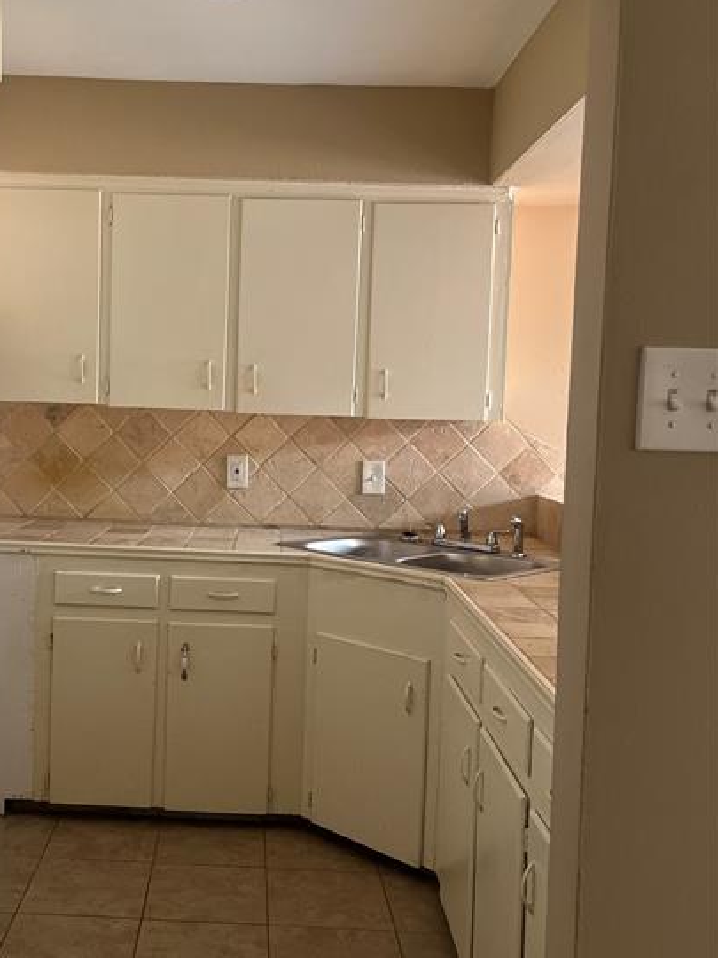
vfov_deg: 50.1
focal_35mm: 37
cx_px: 209
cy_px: 475
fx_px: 1023
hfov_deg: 38.0
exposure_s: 1/60
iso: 250
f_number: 1.6
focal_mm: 5.1
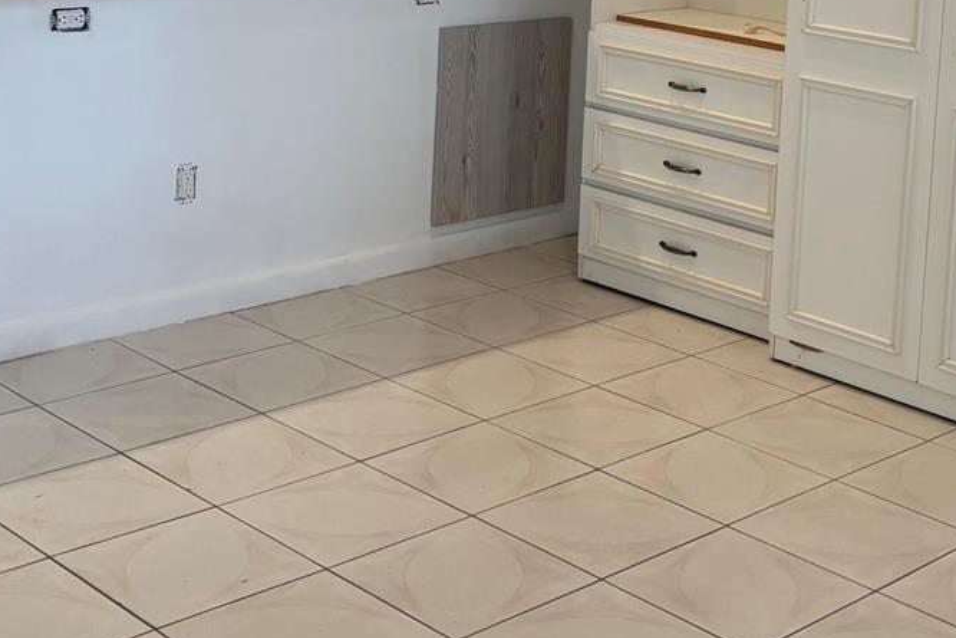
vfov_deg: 20.2
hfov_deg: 30.8
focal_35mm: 65
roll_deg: -3.0
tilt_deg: -6.7
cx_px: 606
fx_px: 1726
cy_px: -10
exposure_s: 1/120
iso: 100
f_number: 1.6
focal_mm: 5.96
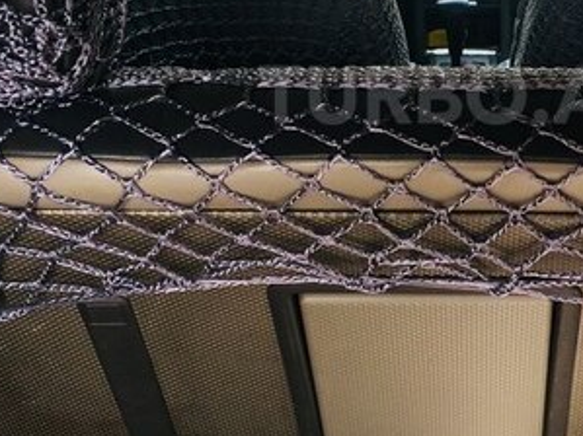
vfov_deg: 22.6
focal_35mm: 64
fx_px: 1077
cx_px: 458
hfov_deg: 29.6
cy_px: 94
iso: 50
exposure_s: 1/100
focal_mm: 4.15
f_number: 2.2
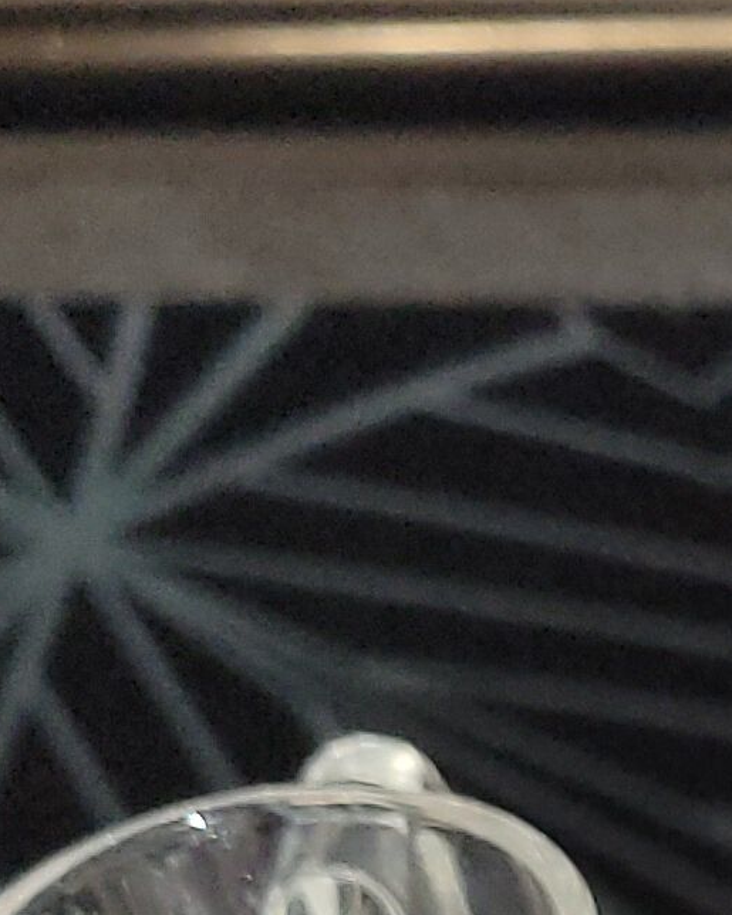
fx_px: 4307
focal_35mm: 159
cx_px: 2065
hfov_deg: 8.4
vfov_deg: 10.7
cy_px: 2043
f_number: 1.8
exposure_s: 1/35
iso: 80
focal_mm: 5.4
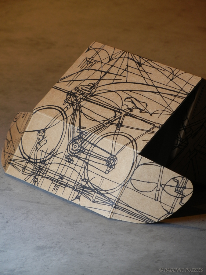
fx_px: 2079
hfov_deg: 5.7
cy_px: 138
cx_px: 103
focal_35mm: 262
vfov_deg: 7.6
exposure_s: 1/34
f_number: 5.1
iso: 160
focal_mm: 47.2
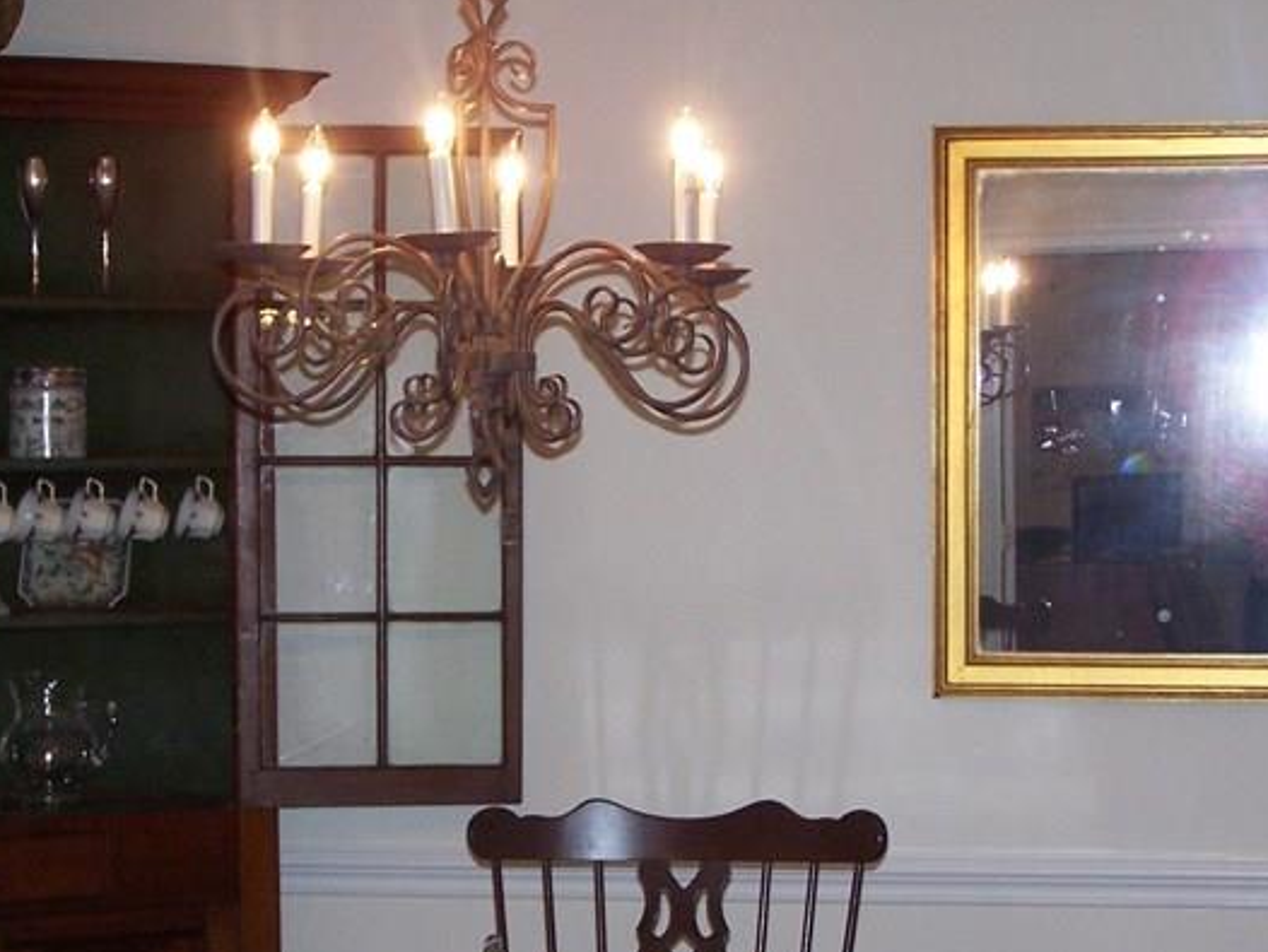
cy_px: 718
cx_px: 627
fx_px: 3995
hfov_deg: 18.0
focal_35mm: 109
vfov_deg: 13.5
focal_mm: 9.3
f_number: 3.1
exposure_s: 1/60
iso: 140
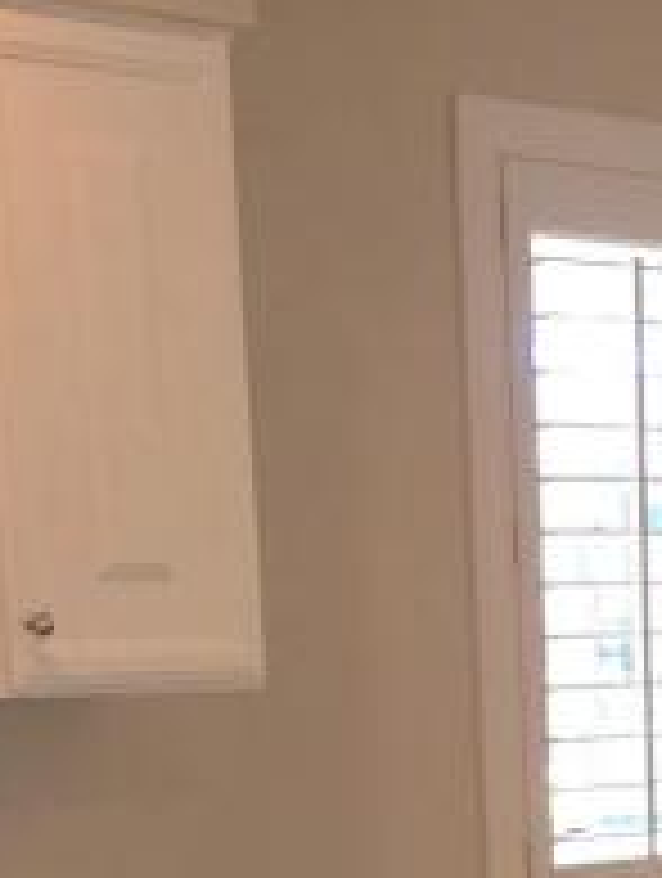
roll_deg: -0.4
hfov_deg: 12.5
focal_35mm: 114
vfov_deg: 15.8
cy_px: 1319
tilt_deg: -13.1
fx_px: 2897
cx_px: 919
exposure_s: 1/30
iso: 40
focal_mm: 4.15
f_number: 2.2
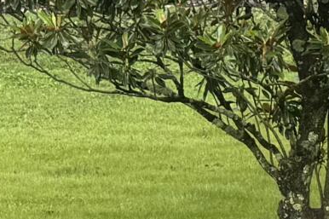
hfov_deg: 9.0
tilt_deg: -2.7
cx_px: 917
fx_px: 1772
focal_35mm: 194
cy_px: -30
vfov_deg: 7.0
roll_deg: +0.7
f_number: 1.78
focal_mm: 6.76
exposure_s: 1/802
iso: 80
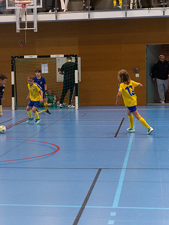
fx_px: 664
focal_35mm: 102
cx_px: 3
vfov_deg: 19.3
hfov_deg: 14.3
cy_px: 112
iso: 5600
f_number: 3.5
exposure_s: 1/500
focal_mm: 70
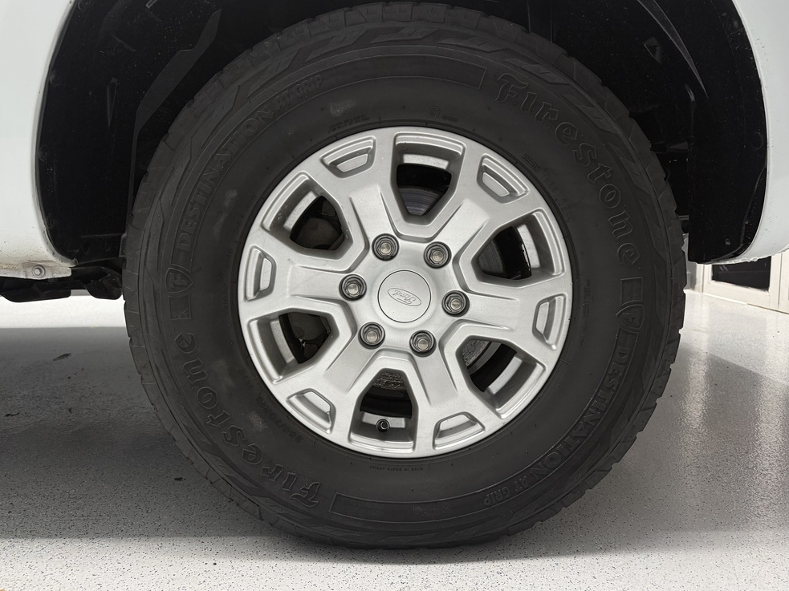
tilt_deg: -6.3
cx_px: 389
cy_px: 288
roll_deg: +0.4
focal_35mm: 25
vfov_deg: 54.9
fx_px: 570
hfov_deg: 69.4
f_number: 1.78
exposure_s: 1/50
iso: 200
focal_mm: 6.76
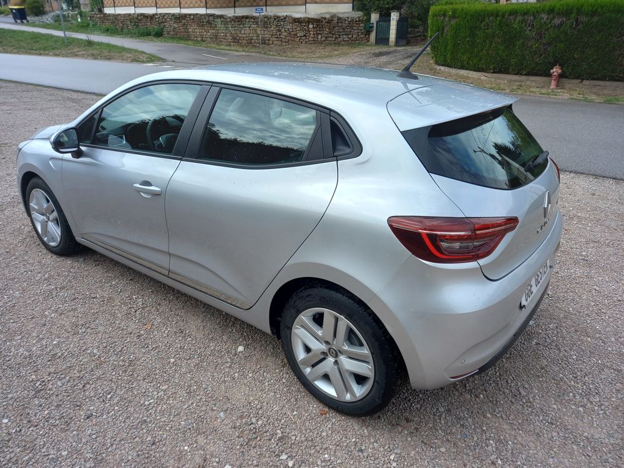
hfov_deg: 69.4
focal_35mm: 25
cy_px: 234
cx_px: 312
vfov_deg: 54.9
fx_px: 451
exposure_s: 1/461
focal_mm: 4.6
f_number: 2
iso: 25
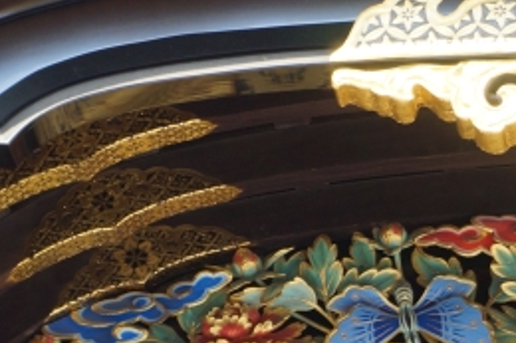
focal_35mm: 317
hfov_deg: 6.4
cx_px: 806
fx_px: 4539
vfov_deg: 4.3
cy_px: 563
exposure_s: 1/160
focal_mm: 55
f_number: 6.3
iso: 200
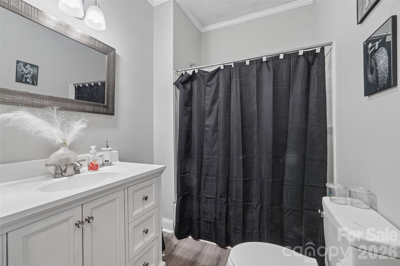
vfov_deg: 77.3
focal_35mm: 15
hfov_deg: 100.4
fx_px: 167
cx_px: 200
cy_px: 133
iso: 400
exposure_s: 1/4
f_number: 8
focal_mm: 10
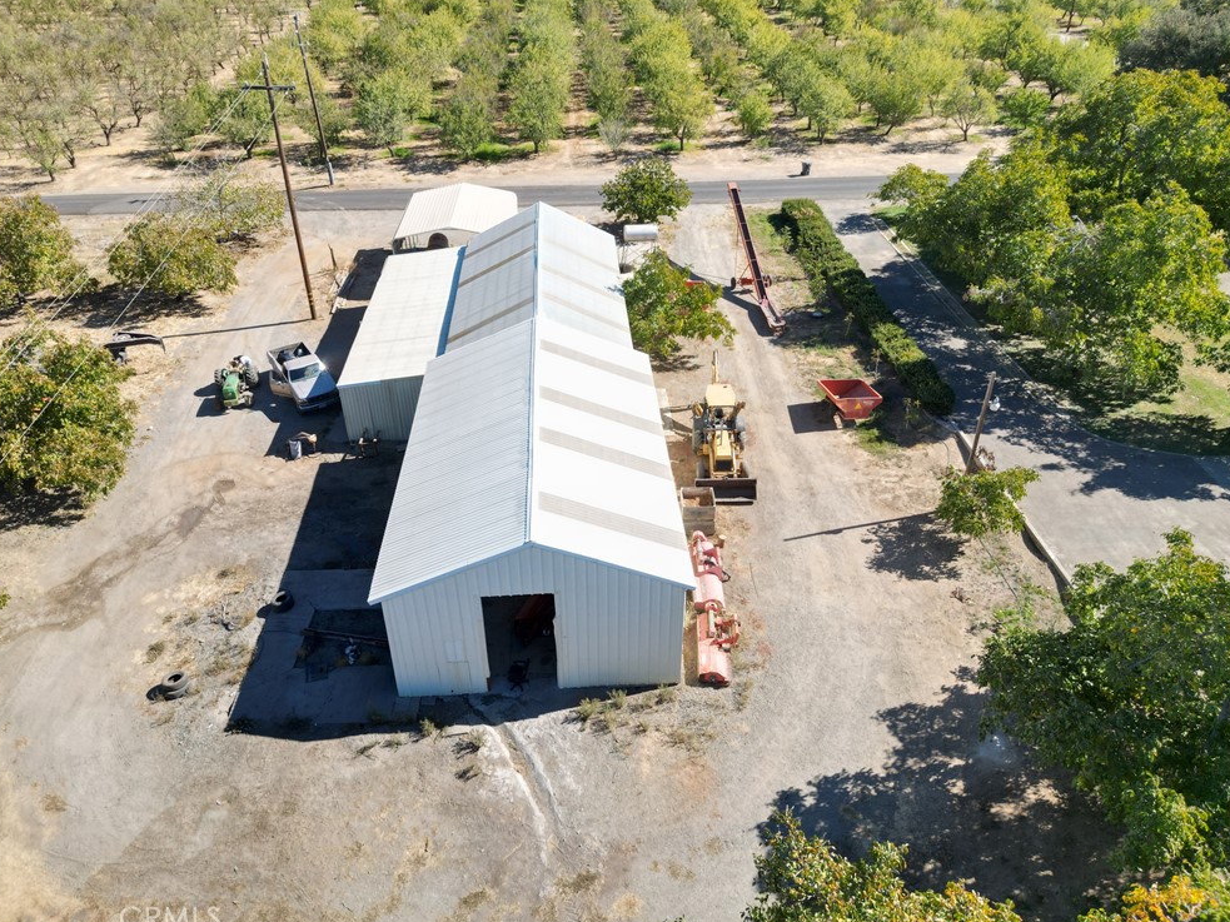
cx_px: 602
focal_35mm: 25
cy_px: 455
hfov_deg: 69.4
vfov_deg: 54.9
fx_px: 888
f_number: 1.7
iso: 160
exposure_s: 1/3000
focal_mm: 6.72
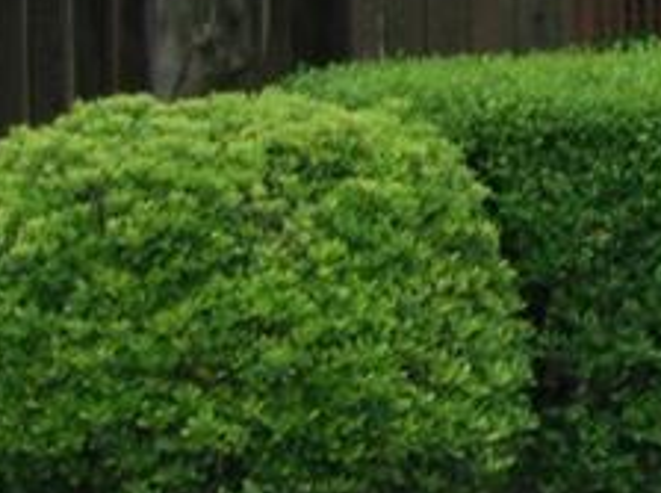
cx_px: 2145
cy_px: 195
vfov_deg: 5.8
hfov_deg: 6.8
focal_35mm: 255
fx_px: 4859
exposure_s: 1/160
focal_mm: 7.9
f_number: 2.8
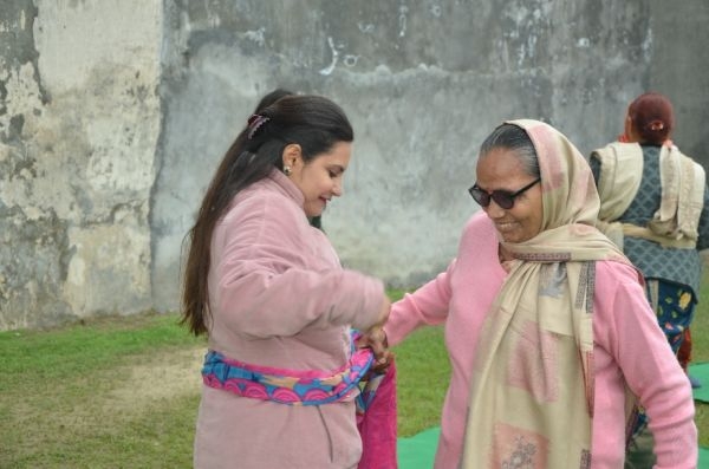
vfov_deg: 18.1
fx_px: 1474
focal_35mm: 75
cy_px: 234
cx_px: 354
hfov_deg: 27.1
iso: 200
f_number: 5
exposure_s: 1/200
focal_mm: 50
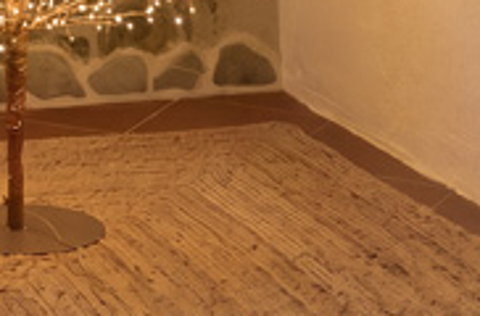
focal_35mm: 154
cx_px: 24
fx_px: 2046
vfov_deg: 8.3
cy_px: -371
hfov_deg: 13.2
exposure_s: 1/50
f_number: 6.3
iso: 1250
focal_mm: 35
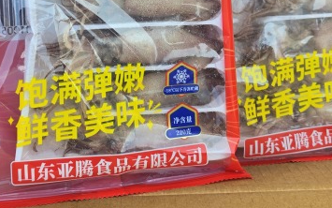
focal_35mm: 55
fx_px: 498
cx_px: 136
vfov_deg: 21.7
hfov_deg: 36.8
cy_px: -48
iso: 20
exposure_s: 1/180
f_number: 1.7
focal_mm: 6.3
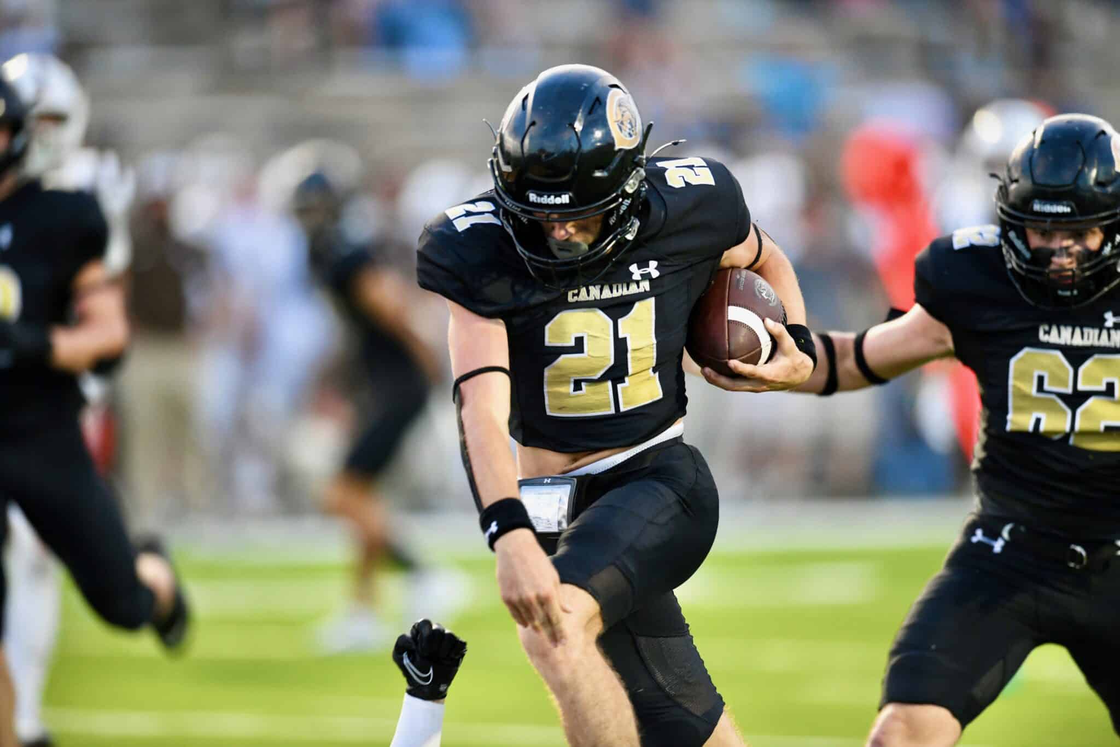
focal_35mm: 400
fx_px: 12443
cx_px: 560
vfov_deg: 3.4
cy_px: 374
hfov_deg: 5.2
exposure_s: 1/1000
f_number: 2.8
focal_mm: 400
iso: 2000
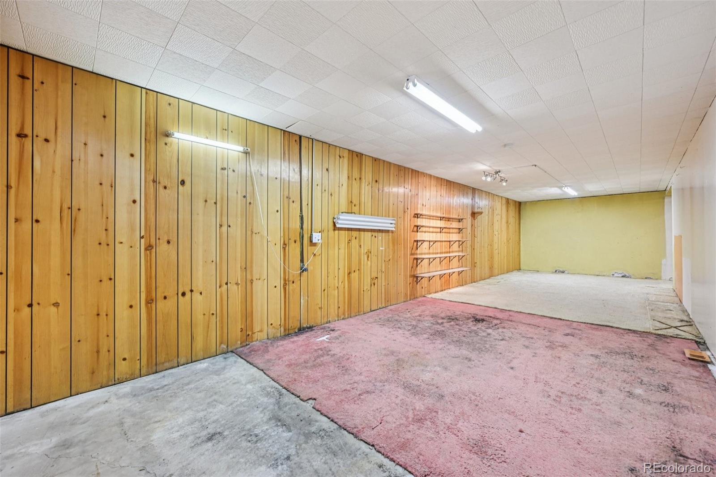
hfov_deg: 104.3
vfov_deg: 81.2
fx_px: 278
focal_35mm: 14
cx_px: 358
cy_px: 238
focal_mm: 14
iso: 400
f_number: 8
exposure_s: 1/8
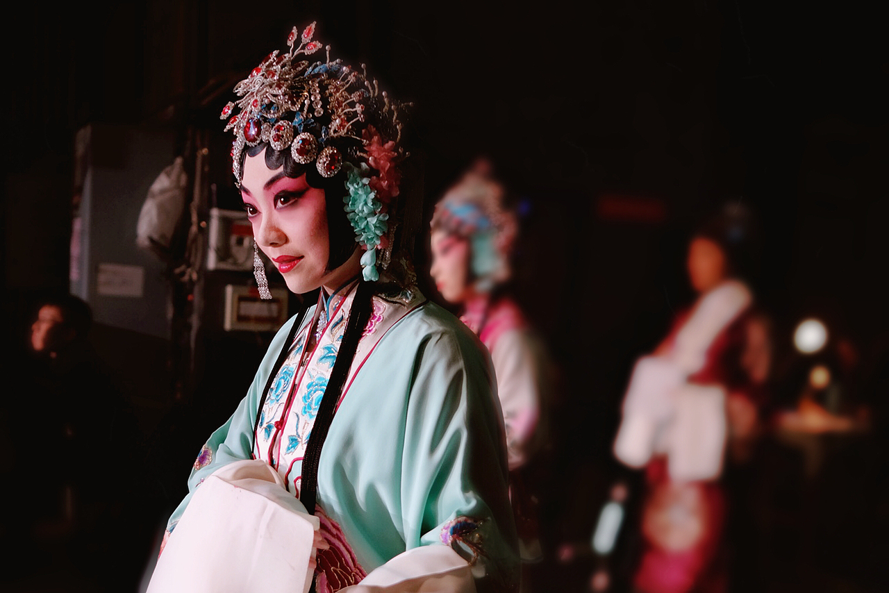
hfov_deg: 54.4
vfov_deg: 37.9
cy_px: 296
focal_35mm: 35
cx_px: 444
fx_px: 864
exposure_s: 1/125
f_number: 2
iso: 800
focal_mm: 23
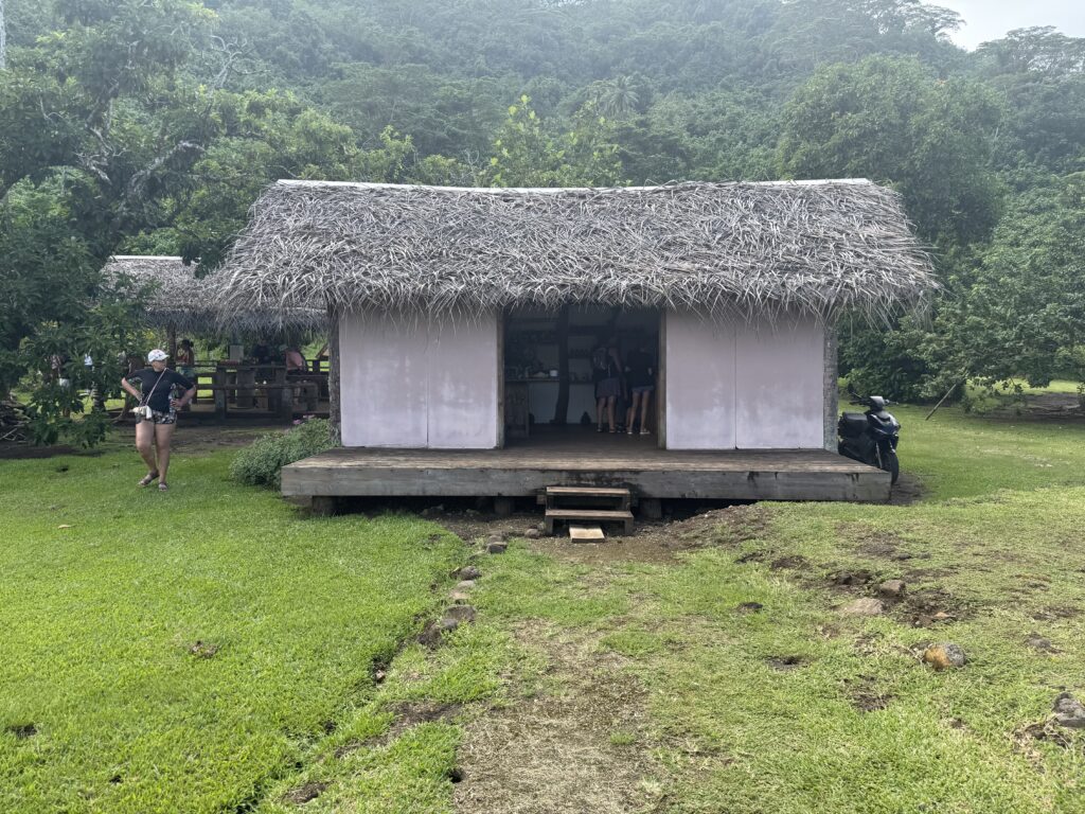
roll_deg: +0.1
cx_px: 542
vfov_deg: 56.8
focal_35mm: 24
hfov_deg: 71.6
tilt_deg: +0.2
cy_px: 407
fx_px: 752
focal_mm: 6.76
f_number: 1.78
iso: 80
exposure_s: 1/1046
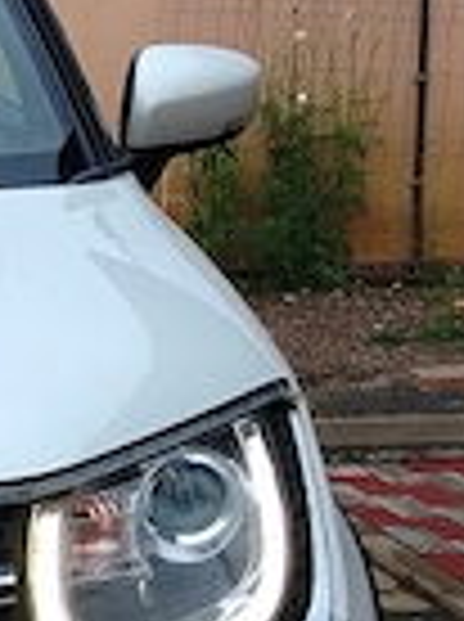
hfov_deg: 10.6
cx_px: -608
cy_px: 486
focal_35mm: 122
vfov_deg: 16.1
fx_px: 2187
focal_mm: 5.25
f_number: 1.75
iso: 238
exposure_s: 1/100
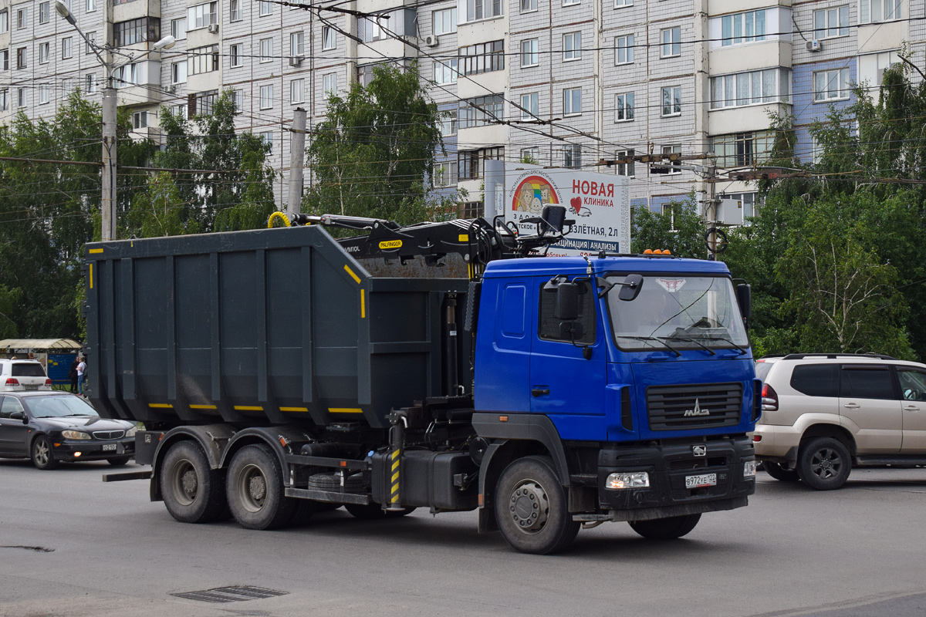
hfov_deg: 29.9
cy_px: 308
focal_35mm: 68
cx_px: 463
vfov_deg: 20.2
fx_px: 1736
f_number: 5.6
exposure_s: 1/800
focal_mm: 45
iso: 400
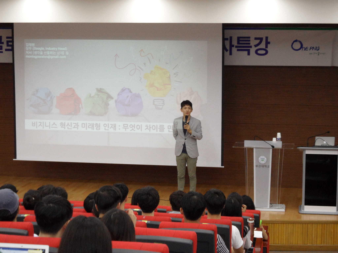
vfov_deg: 18.4
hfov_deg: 24.4
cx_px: 169
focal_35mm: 80
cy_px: 126
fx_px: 781
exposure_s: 1/45
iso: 320
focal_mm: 13.2
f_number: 4.2
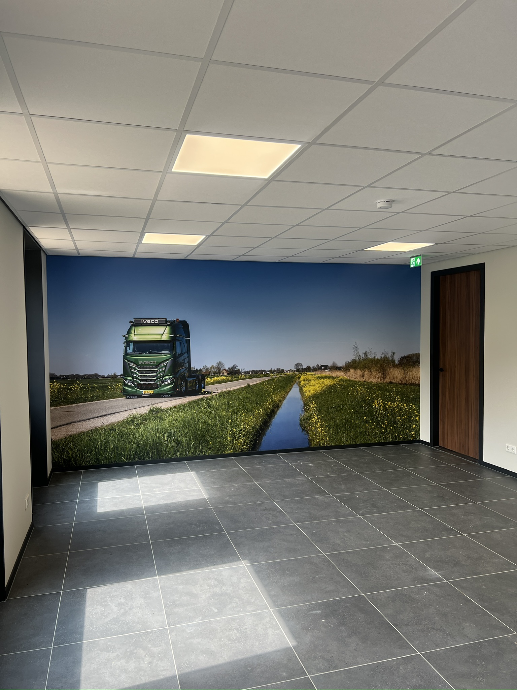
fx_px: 518
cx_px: 258
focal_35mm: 26
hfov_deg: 53.1
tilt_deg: -2.8
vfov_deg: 67.3
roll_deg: +1.6
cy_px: 345
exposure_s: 1/191
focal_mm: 5.7
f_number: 1.5
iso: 40
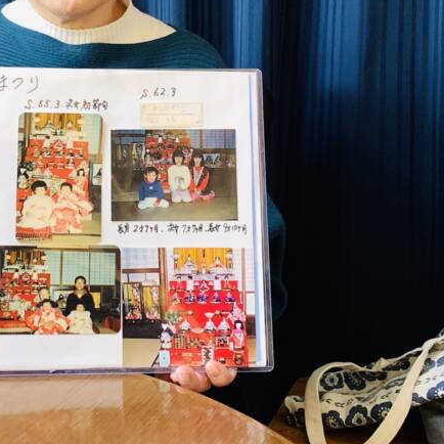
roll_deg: -0.2
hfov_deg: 31.0
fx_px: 769
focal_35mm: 53
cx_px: 63
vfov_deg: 31.2
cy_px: 75
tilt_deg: -3.9
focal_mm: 4.25
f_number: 1.8
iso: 160
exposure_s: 1/59
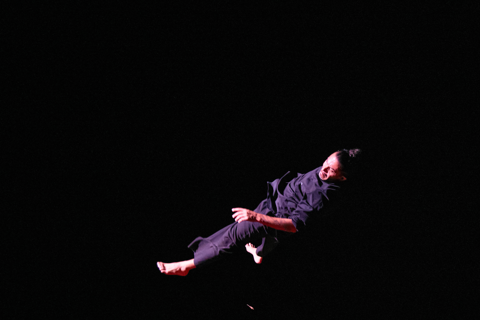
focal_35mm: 59
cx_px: 328
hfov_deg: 33.6
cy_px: 218
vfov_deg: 22.9
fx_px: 787
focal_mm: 43
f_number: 4
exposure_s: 1/400
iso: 12800
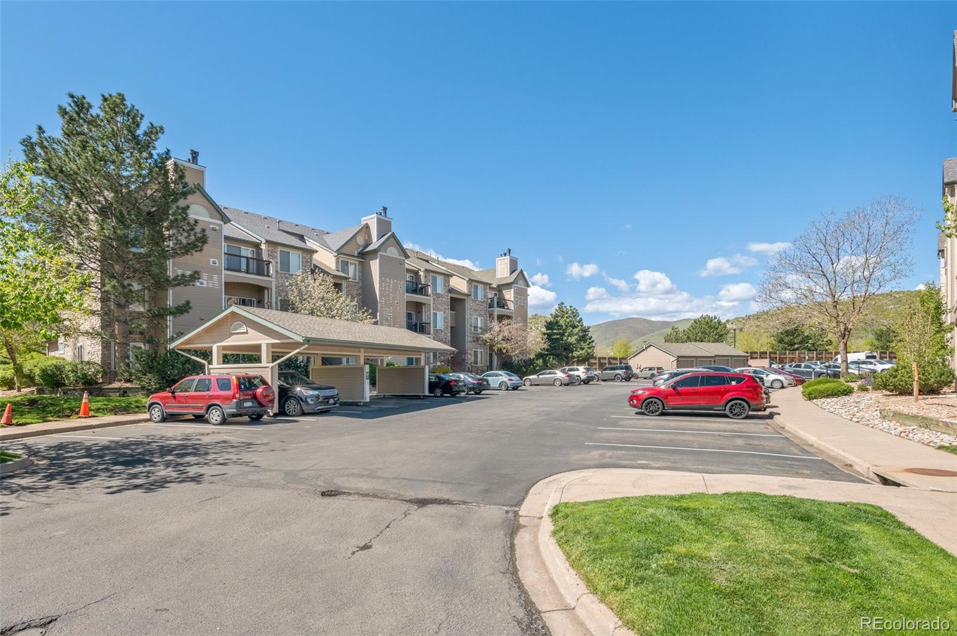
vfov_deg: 70.3
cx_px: 478
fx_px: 451
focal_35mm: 17
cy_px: 318
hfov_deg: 93.3
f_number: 8
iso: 400
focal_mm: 17
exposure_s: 1/400
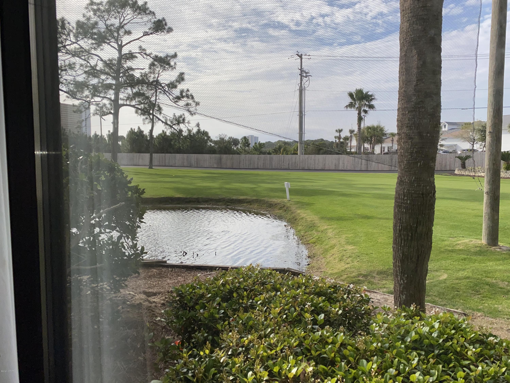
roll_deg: -0.9
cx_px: 255
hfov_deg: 67.3
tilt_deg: -5.6
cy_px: 192
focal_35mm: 26
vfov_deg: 53.1
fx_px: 383
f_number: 1.8
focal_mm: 4.25
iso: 32
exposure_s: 1/2315
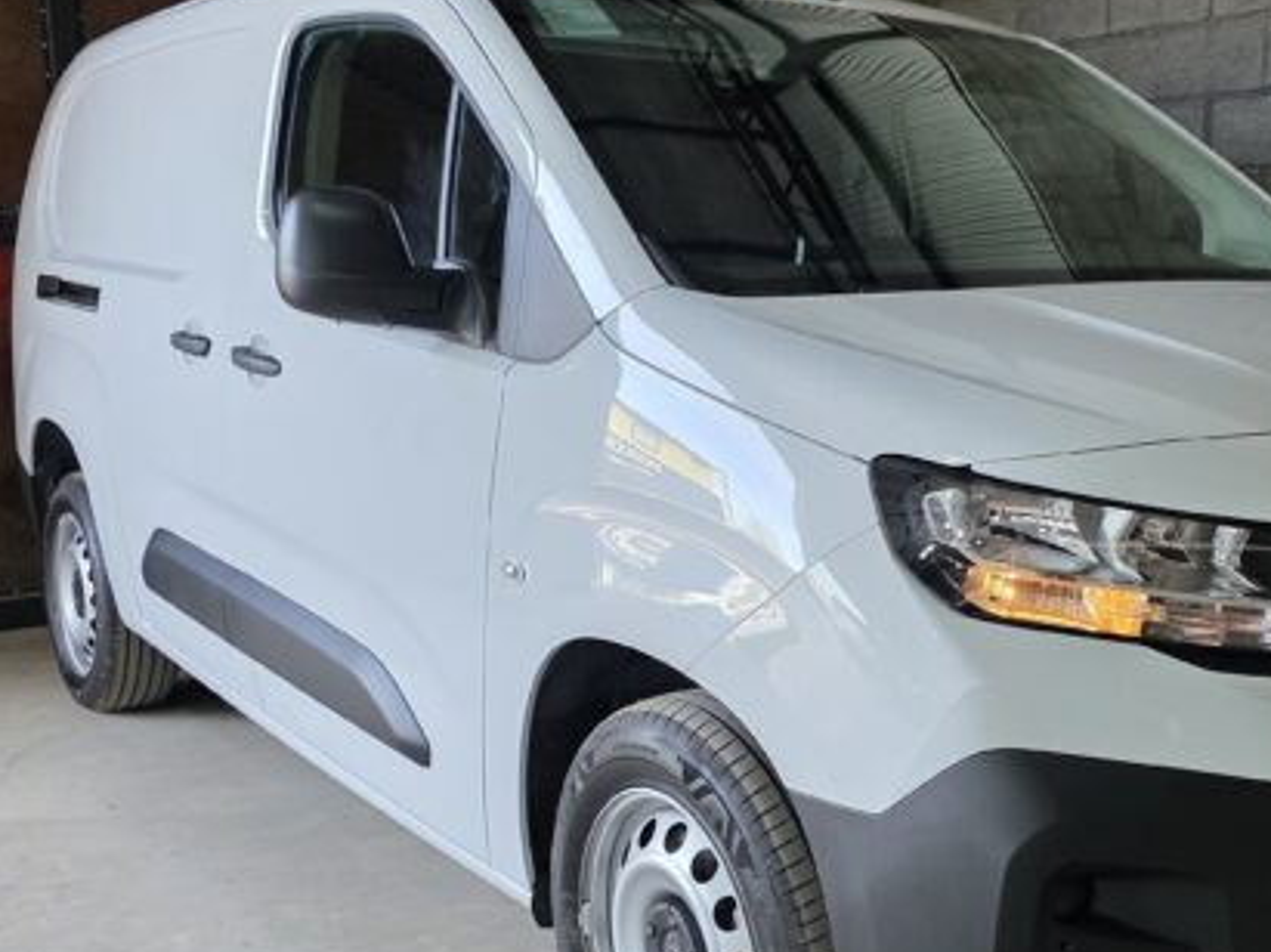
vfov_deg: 33.5
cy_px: 550
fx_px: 1578
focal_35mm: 43
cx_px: 912
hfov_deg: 42.8
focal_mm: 6.3
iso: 160
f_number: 1.7
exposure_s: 1/180
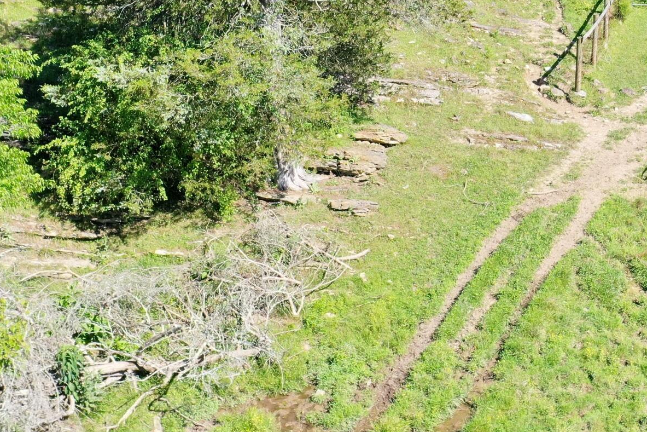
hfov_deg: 27.2
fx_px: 1276
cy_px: 28
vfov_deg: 18.8
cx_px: 608
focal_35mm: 71
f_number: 4
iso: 100
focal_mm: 10.26
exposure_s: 1/80
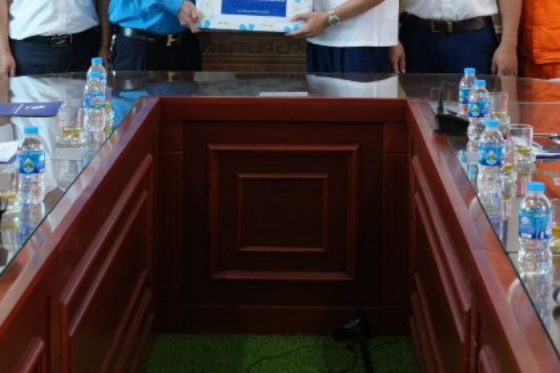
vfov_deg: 13.9
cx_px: 259
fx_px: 1508
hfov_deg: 21.0
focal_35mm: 97
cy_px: 18
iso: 1000
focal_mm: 32
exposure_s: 1/160
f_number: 4.5
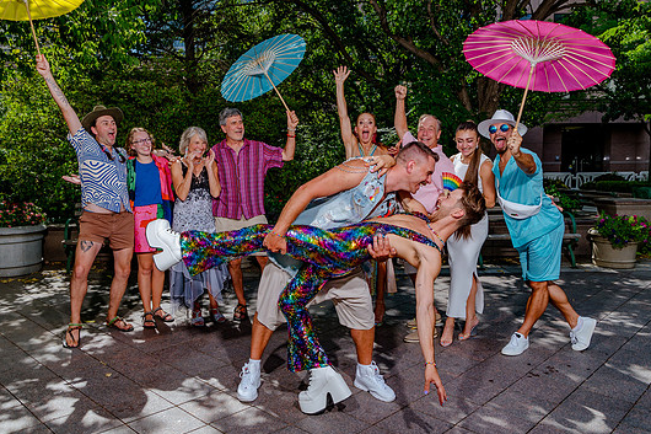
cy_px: 235
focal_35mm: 29
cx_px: 303
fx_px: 524
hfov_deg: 63.6
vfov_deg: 44.9
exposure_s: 1/320
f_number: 8
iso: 200
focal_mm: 24
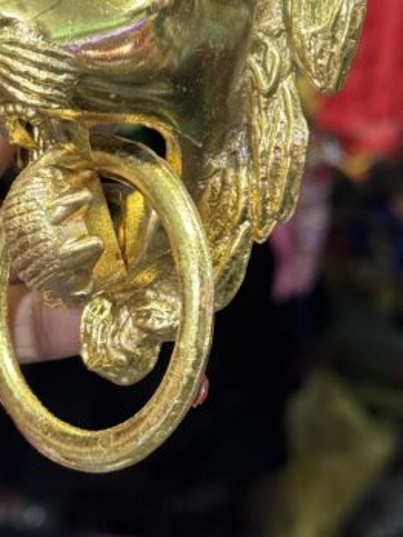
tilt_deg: -2.0
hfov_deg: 13.4
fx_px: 1706
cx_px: 102
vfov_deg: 17.8
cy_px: 185
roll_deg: -2.3
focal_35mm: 110
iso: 200
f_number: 1.78
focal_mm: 6.76
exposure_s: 1/33
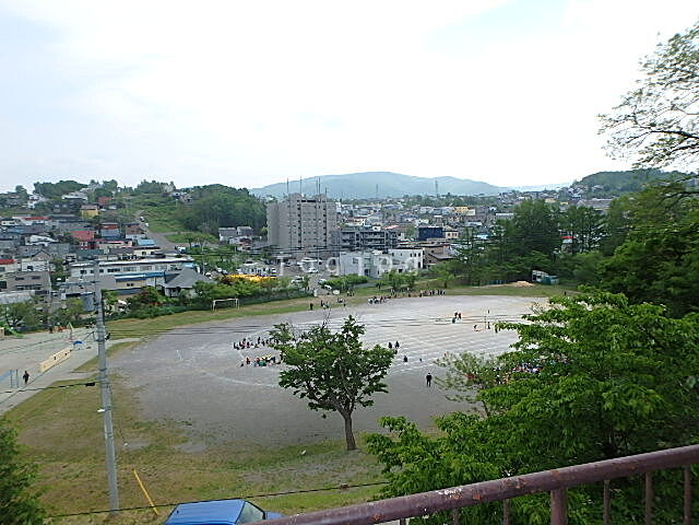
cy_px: 262
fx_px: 424
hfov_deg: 79.0
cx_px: 350
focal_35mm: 21
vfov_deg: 63.4
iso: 125
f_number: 3.5
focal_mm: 3.7
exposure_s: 1/800
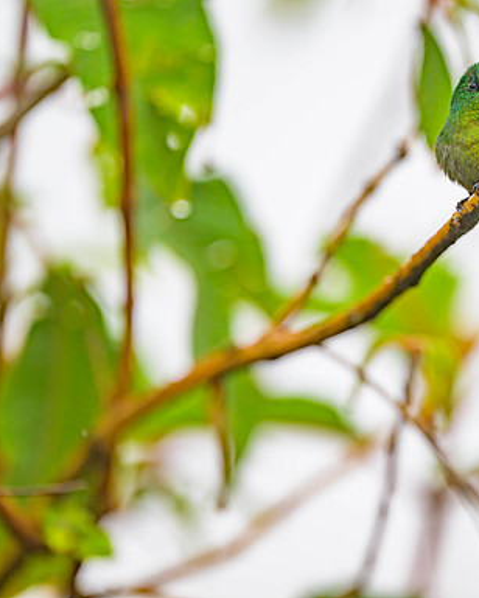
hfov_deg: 2.7
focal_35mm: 566
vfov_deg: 3.4
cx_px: 390
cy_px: 299
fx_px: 10030
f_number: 2.8
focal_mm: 400
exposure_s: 1/2000
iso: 320
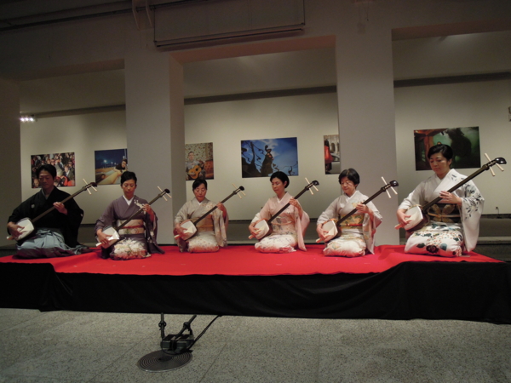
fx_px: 354
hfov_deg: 71.6
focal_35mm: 24
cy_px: 192
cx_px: 256
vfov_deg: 56.8
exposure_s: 1/30
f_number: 2.8
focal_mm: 4.3
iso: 320
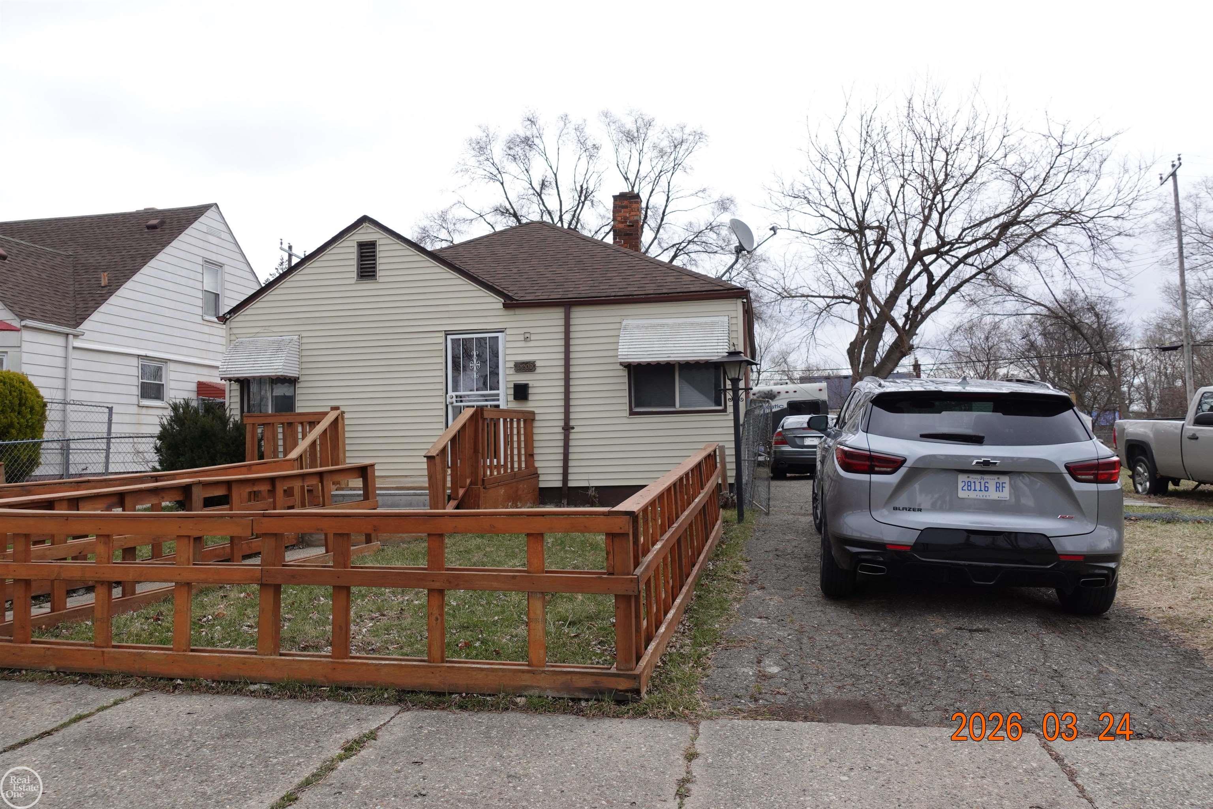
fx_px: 809
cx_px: 606
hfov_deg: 73.7
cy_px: 404
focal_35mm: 24
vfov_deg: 53.1
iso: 125
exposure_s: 1/320
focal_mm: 9.4
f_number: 4
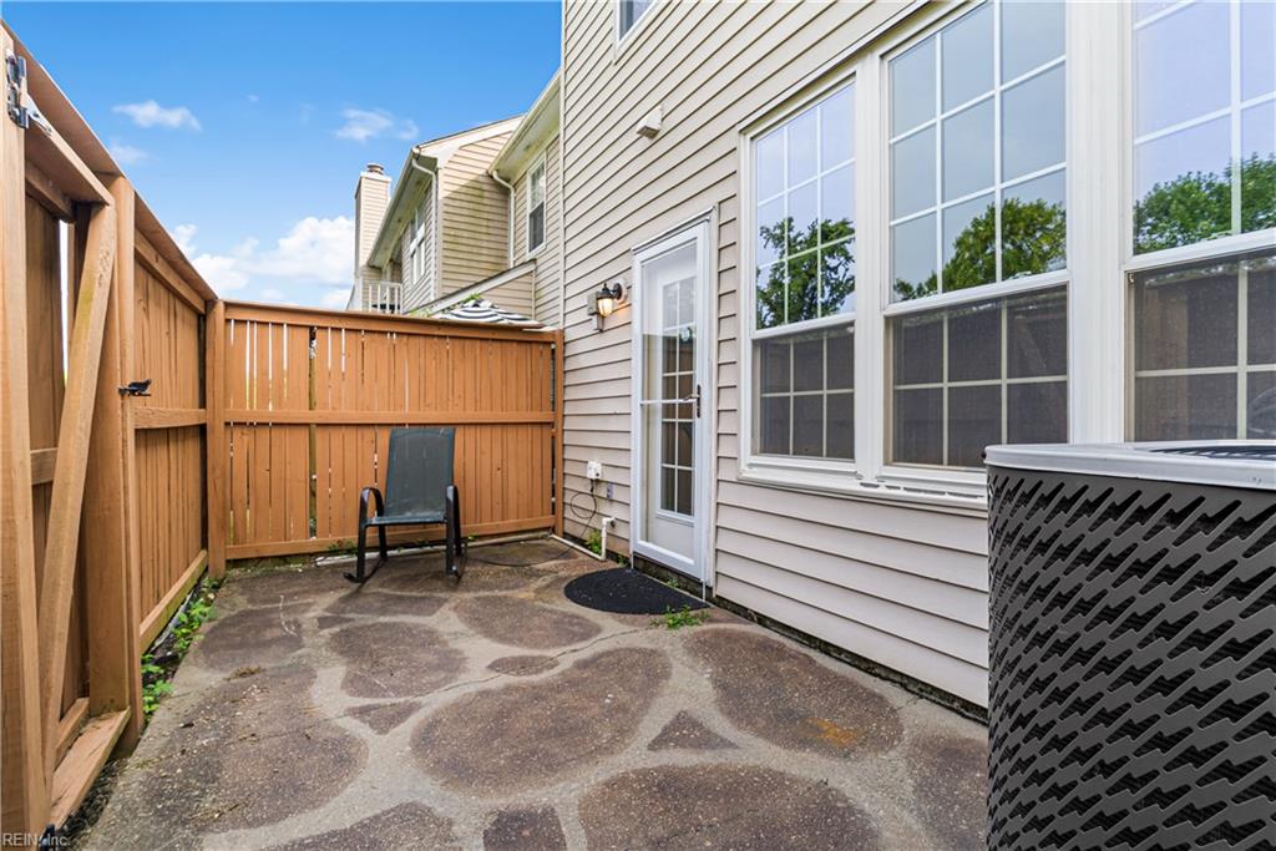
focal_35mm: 16
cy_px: 426
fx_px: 567
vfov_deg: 73.8
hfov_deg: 96.7
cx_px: 638
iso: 320
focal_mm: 16
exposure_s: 1/50
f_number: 9
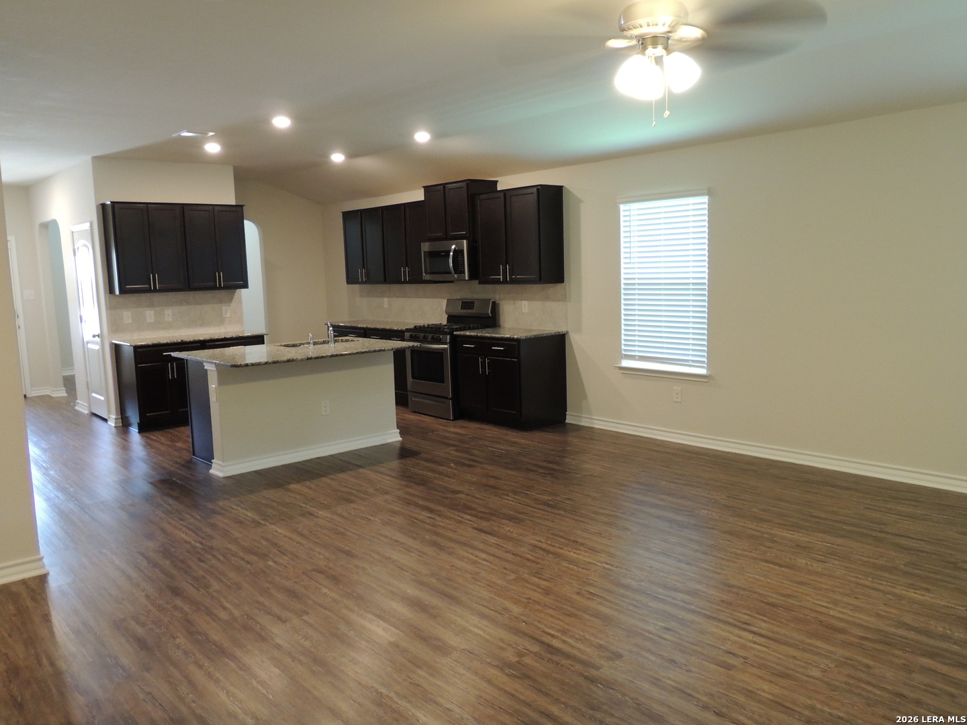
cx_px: 484
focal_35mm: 28
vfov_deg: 49.7
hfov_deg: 63.4
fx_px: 782
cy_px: 362
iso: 400
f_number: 3.1
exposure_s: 1/20
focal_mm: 4.9
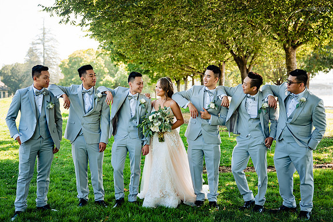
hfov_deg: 43.0
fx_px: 423
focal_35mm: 46
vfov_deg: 29.5
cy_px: 105
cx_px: 168
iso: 200
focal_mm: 43
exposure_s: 1/250
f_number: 2.8
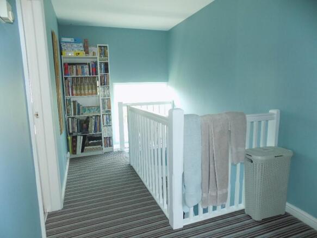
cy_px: 119
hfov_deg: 73.9
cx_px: 158
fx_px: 211
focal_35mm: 23
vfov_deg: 58.9
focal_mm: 4
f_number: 3.1
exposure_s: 1/30
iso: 220
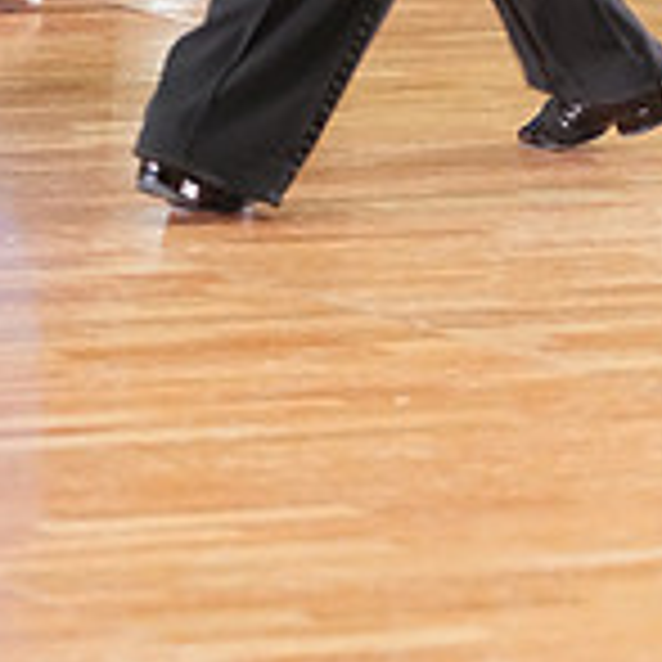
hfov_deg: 3.7
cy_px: -572
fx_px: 10147
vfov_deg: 3.7
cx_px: -88
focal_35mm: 469
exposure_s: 1/200
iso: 3200
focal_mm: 140
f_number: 4
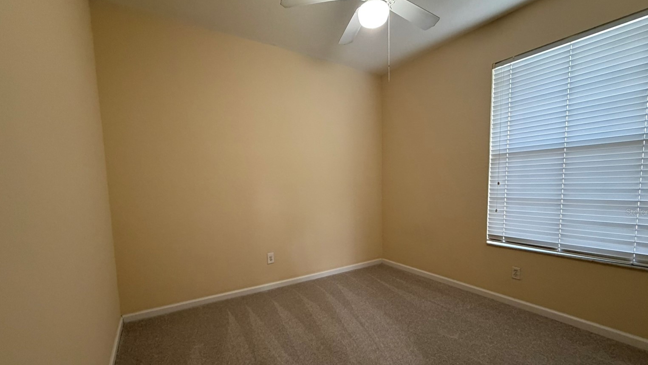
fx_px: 275
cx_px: 326
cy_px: 212
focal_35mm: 16
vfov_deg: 66.7
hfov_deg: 99.4
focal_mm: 2.22
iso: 320
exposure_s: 1/69
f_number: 2.2
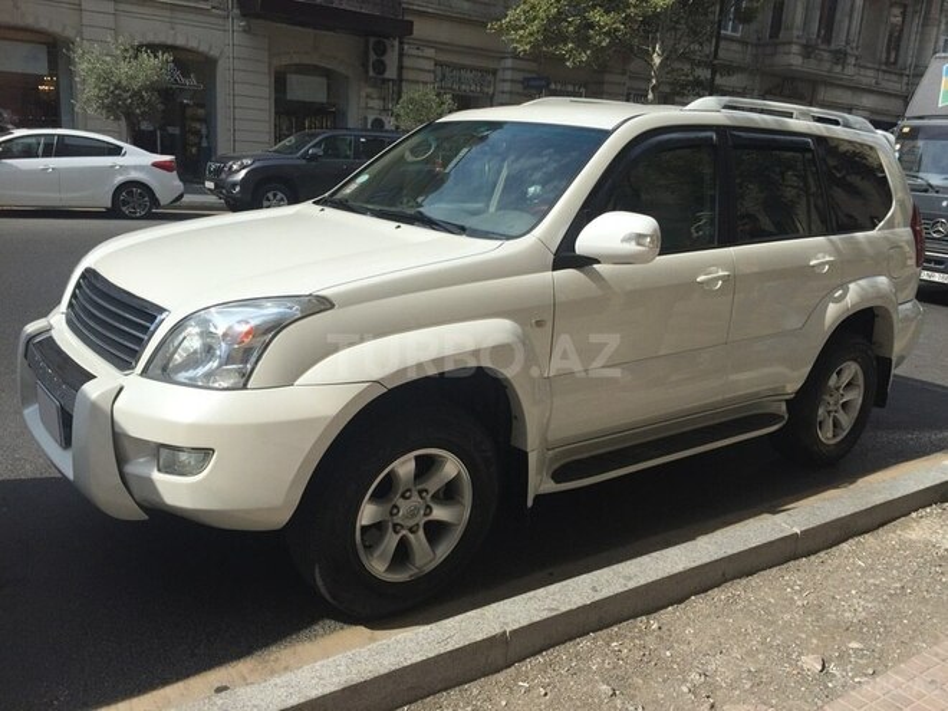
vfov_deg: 48.2
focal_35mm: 29
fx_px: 794
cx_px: 474
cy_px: 356
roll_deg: -4.1
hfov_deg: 61.7
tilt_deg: -15.0
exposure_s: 1/2475
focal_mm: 4.15
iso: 32
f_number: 2.2
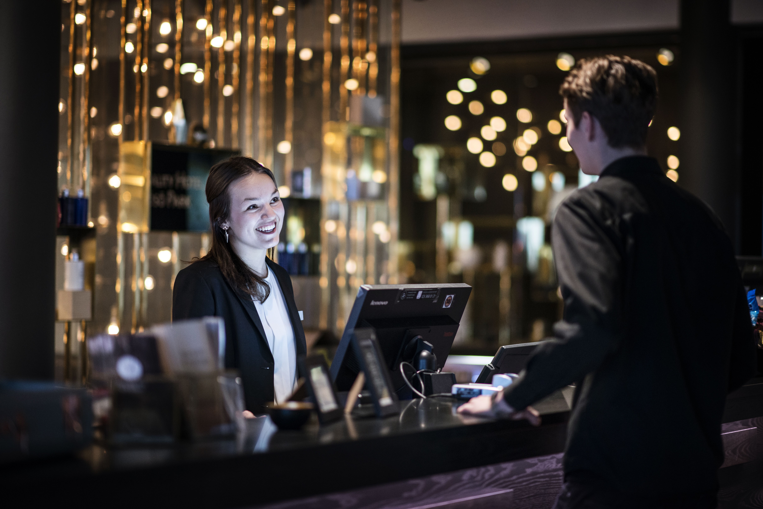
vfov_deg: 16.1
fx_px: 1802
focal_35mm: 85
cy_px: 254
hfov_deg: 23.9
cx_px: 382
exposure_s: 1/125
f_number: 1.4
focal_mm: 85
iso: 1250
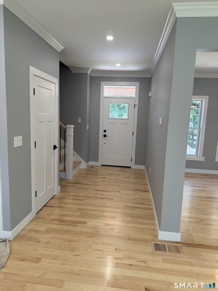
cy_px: 146
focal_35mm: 24
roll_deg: -1.7
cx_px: 109
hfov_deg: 56.8
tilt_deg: -7.0
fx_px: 202
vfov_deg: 71.6
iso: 125
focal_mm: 6.76
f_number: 1.78
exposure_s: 1/120
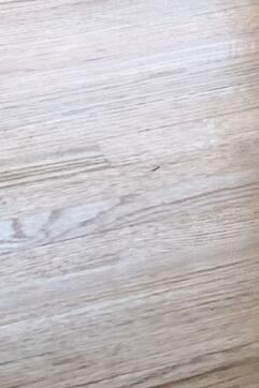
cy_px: -613
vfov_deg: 8.3
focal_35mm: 224
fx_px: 2419
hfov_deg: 5.9
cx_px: 632
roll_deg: -3.7
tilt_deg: -12.1
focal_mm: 4.25
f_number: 1.8
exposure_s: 1/121
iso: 50
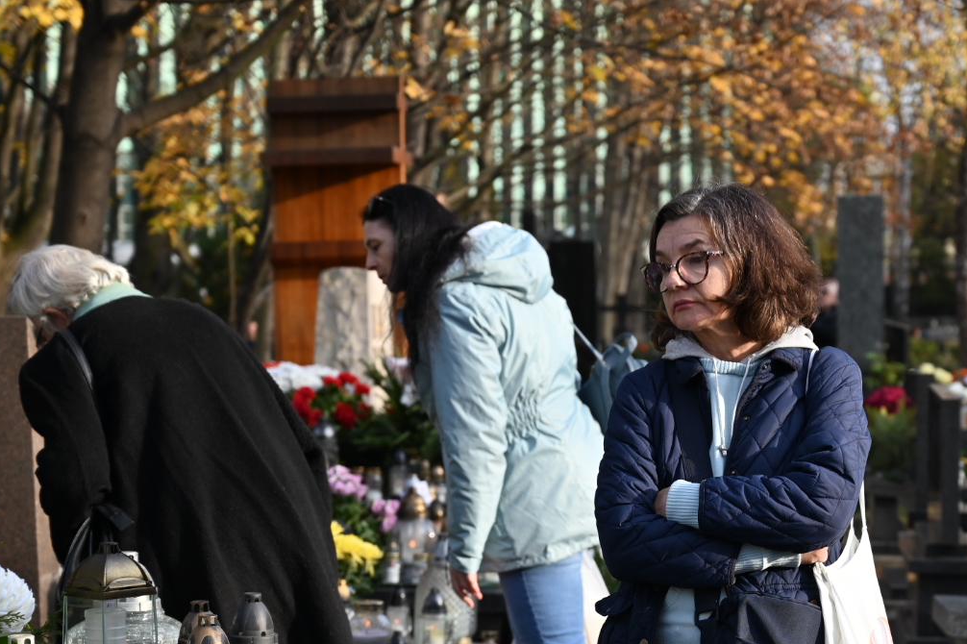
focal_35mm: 87
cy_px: 487
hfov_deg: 23.2
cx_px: 693
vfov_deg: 15.6
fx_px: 2336
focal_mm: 54
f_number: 4
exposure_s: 1/320
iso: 100
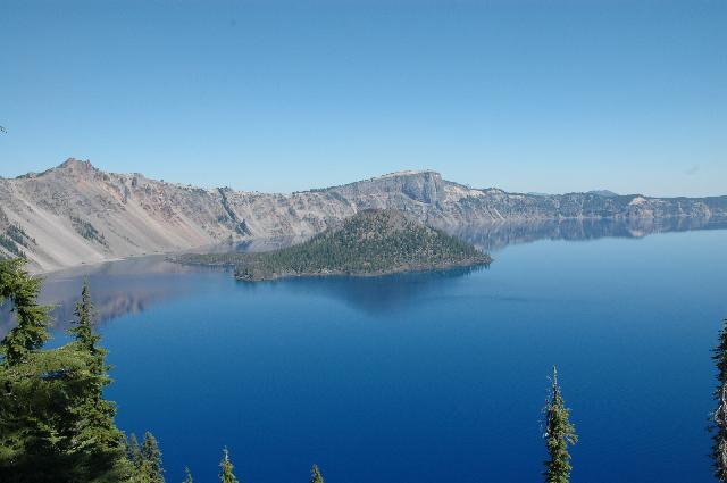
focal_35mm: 27
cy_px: 242
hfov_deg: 67.4
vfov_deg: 47.8
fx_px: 545
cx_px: 364
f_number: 9
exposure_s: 1/320
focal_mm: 18
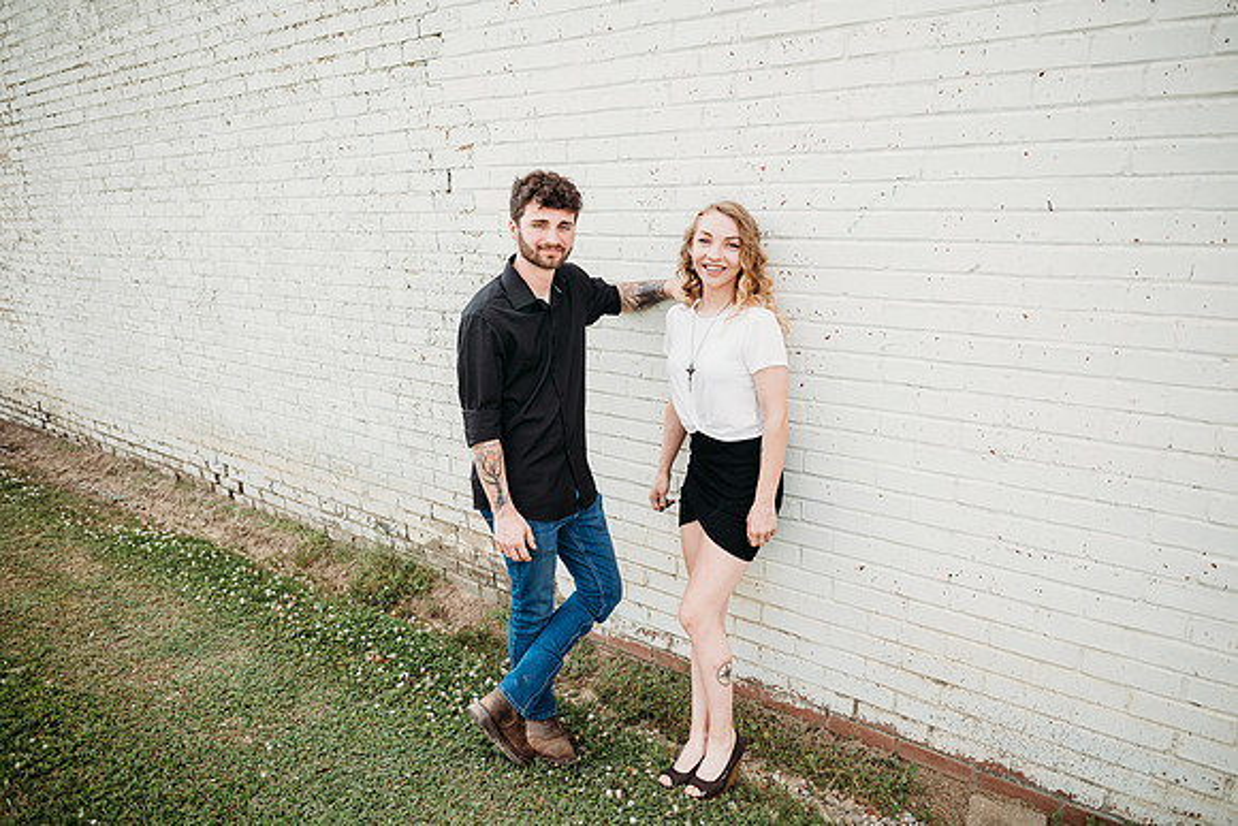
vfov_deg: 53.2
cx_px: 619
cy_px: 413
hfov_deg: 73.7
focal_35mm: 24
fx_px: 825
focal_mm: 24
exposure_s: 1/640
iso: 100
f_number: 2.8
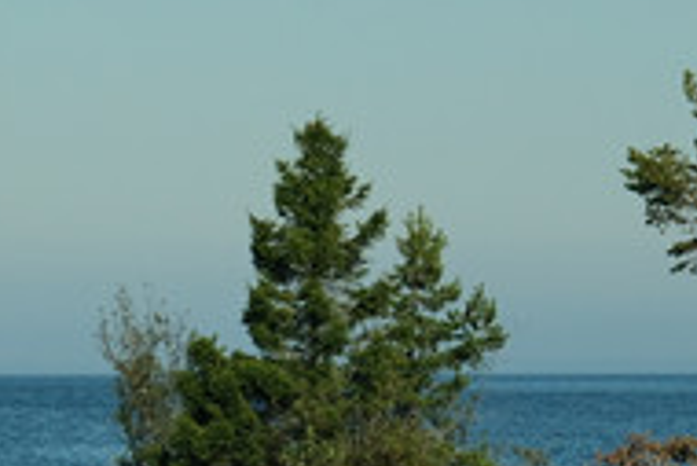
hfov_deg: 5.1
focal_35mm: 405
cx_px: 367
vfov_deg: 3.4
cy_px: 332
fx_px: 7847
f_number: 8
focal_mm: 80
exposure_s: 1/1300
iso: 800
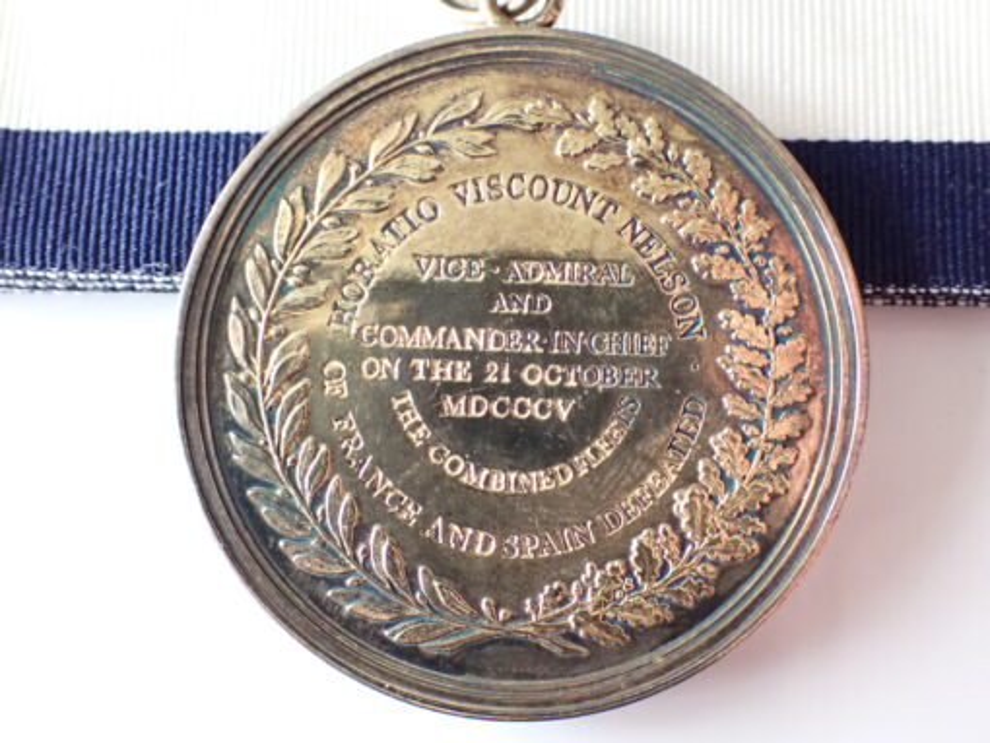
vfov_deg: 32.9
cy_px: 372
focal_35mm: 44
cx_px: 495
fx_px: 1259
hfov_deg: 42.9
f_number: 2.9
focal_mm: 7.84
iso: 1600
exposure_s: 1/40
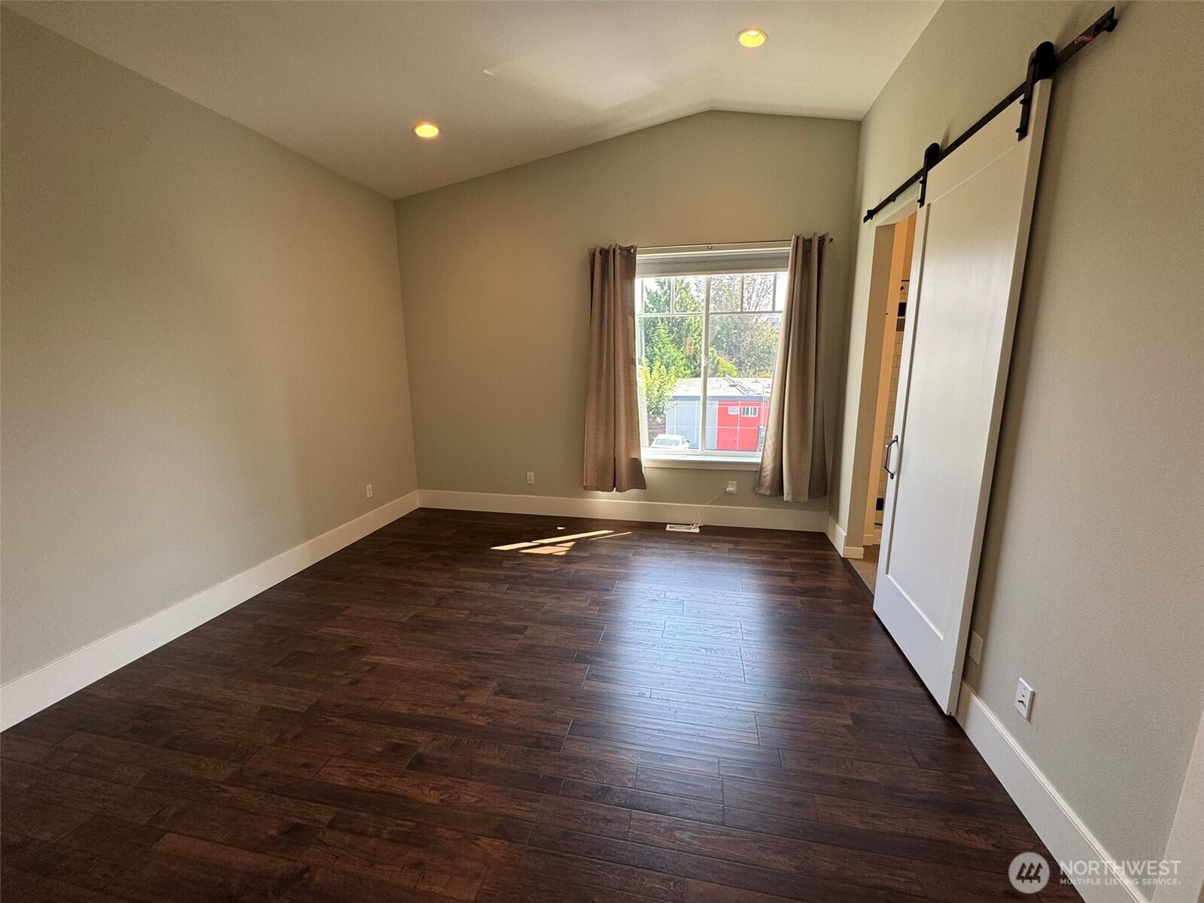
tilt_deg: -11.3
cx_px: 602
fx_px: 487
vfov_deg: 85.7
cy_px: 452
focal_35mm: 14
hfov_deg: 102.1
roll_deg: +0.3
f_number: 2.2
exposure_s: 1/120
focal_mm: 2.22
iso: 80
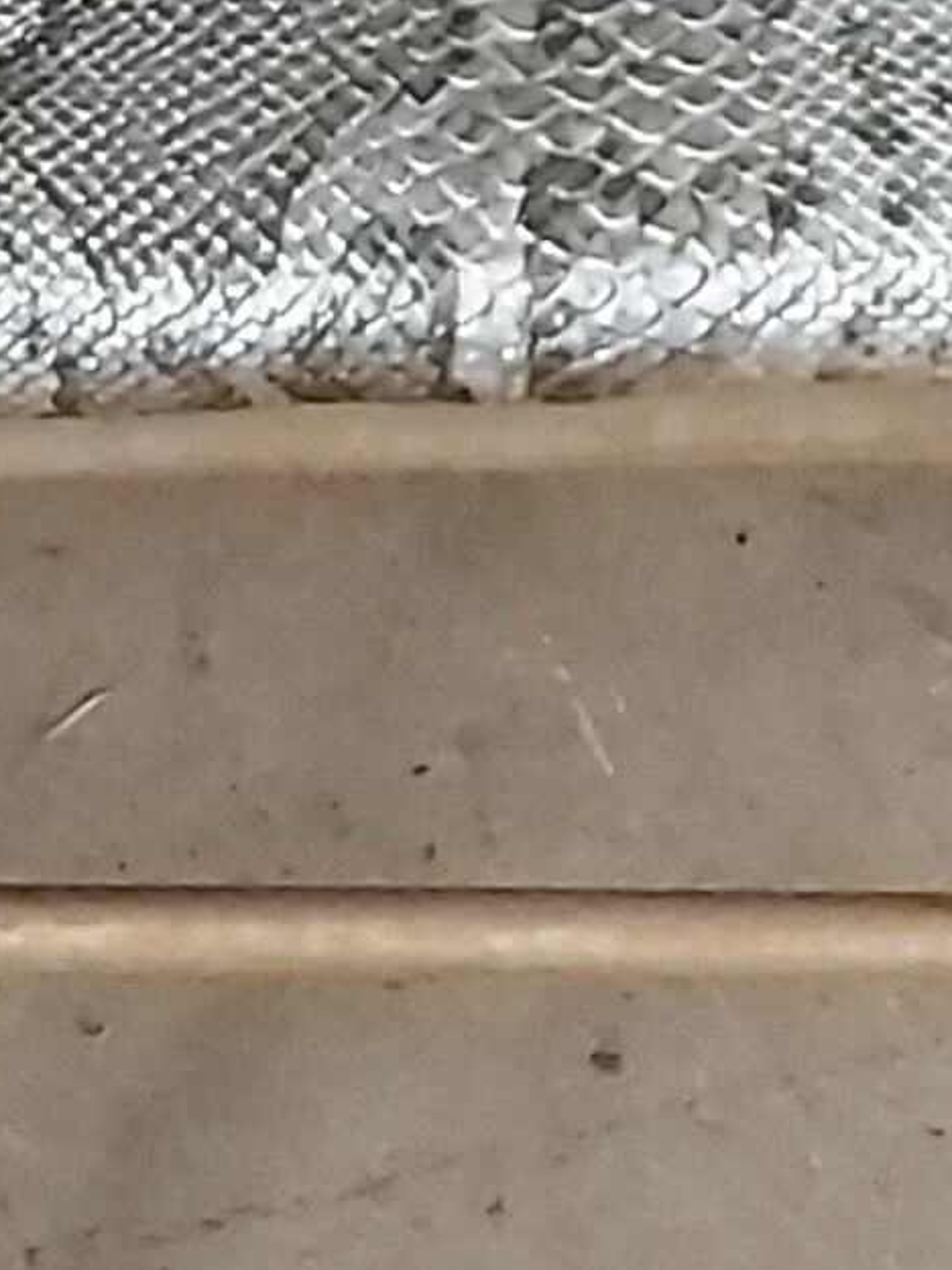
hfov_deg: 8.8
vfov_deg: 11.3
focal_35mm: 168
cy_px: -672
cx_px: 806
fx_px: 6160
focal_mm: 3.92
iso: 640
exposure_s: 1/25
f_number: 1.7
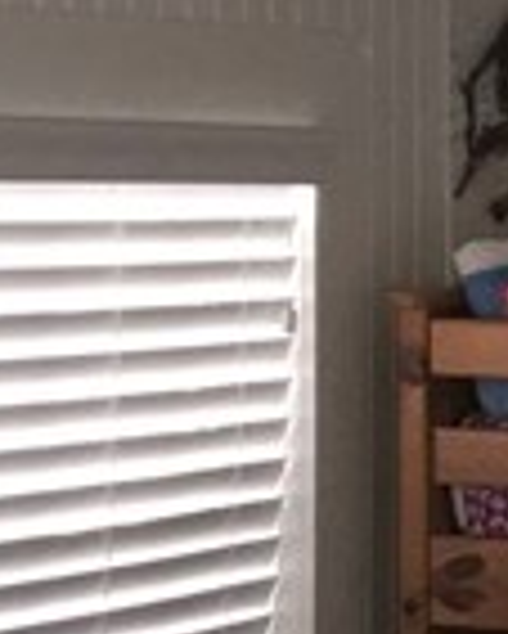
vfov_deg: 9.7
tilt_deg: -5.1
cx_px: 1236
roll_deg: -1.3
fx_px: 3736
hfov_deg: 7.3
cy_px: 526
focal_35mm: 199
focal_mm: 3.99
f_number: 1.8
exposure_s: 1/30
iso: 100
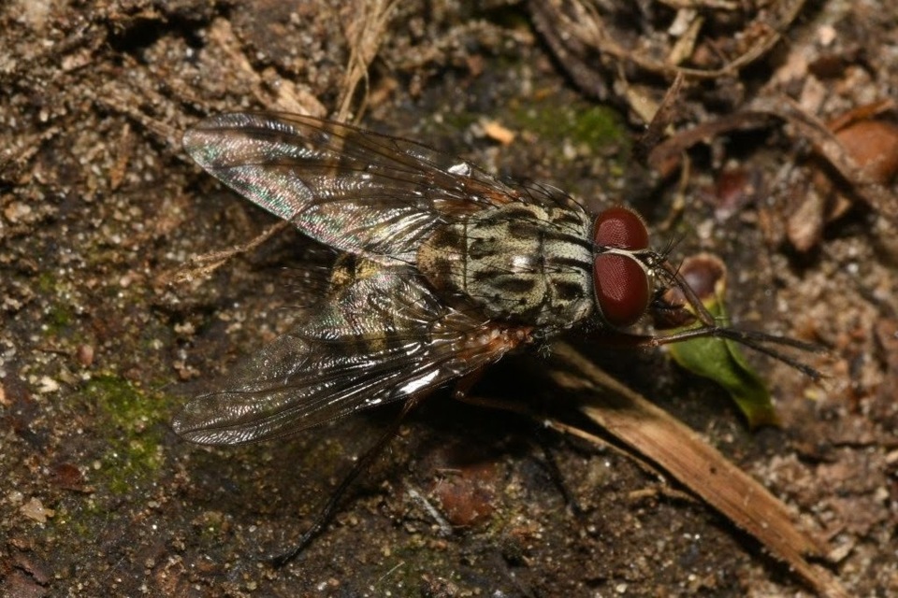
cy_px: 299
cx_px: 449
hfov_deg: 13.0
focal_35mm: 158
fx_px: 3928
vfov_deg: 8.7
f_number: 29
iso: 100
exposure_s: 1/60
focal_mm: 105
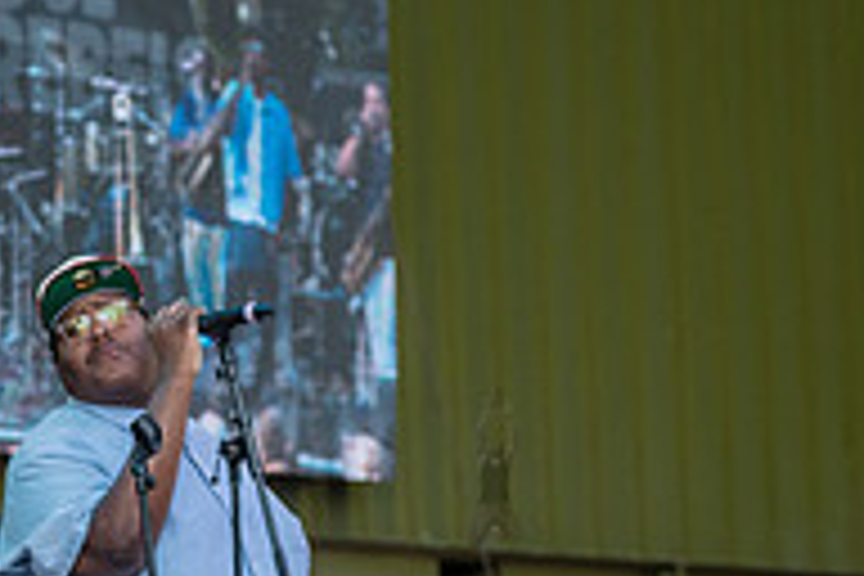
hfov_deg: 5.4
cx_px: -378
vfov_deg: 3.6
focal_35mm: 377
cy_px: 466
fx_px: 9047
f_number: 5
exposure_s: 1/640
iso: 800
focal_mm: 125
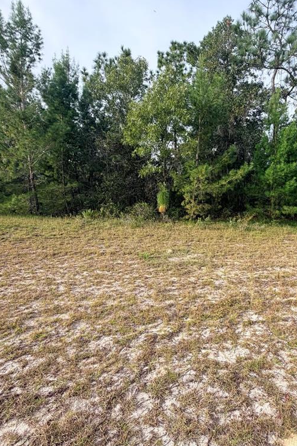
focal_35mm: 20
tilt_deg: -4.9
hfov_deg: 60.9
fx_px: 248
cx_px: 189
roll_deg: +0.0
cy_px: 218
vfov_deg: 84.0
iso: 50
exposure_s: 1/502
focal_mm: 2.22
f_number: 2.2
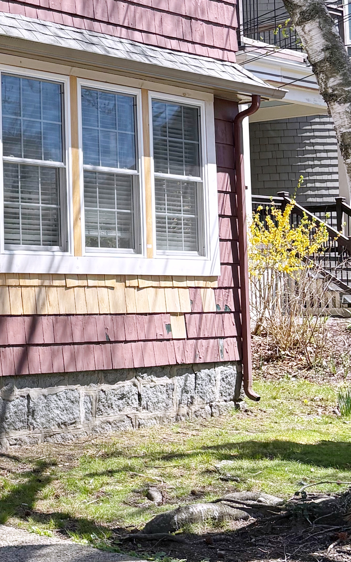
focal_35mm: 73
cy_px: 188
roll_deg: -1.1
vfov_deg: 28.0
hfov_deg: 16.4
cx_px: -164
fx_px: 1117
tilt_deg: +5.2
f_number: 1.6
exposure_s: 1/1263
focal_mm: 5.96
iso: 50
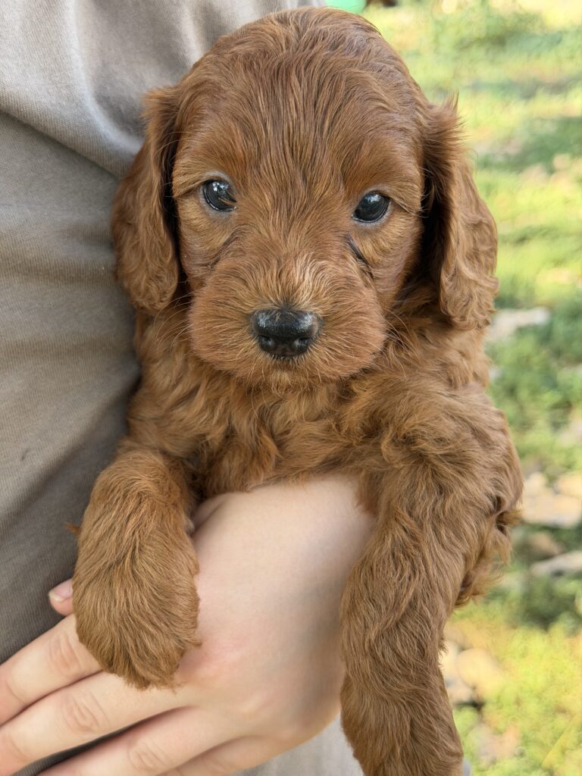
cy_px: 388
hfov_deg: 30.3
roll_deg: +2.7
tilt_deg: -24.7
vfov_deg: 39.7
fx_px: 1076
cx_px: 291
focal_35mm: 48
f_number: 1.78
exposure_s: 1/279
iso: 80
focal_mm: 6.76
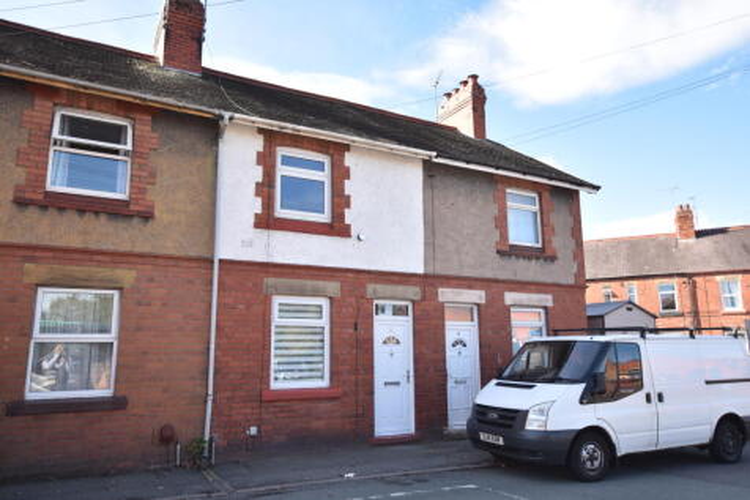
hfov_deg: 70.5
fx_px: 531
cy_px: 250
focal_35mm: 26
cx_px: 375
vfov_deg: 50.4
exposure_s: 1/250
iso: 100
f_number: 3.5
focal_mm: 17
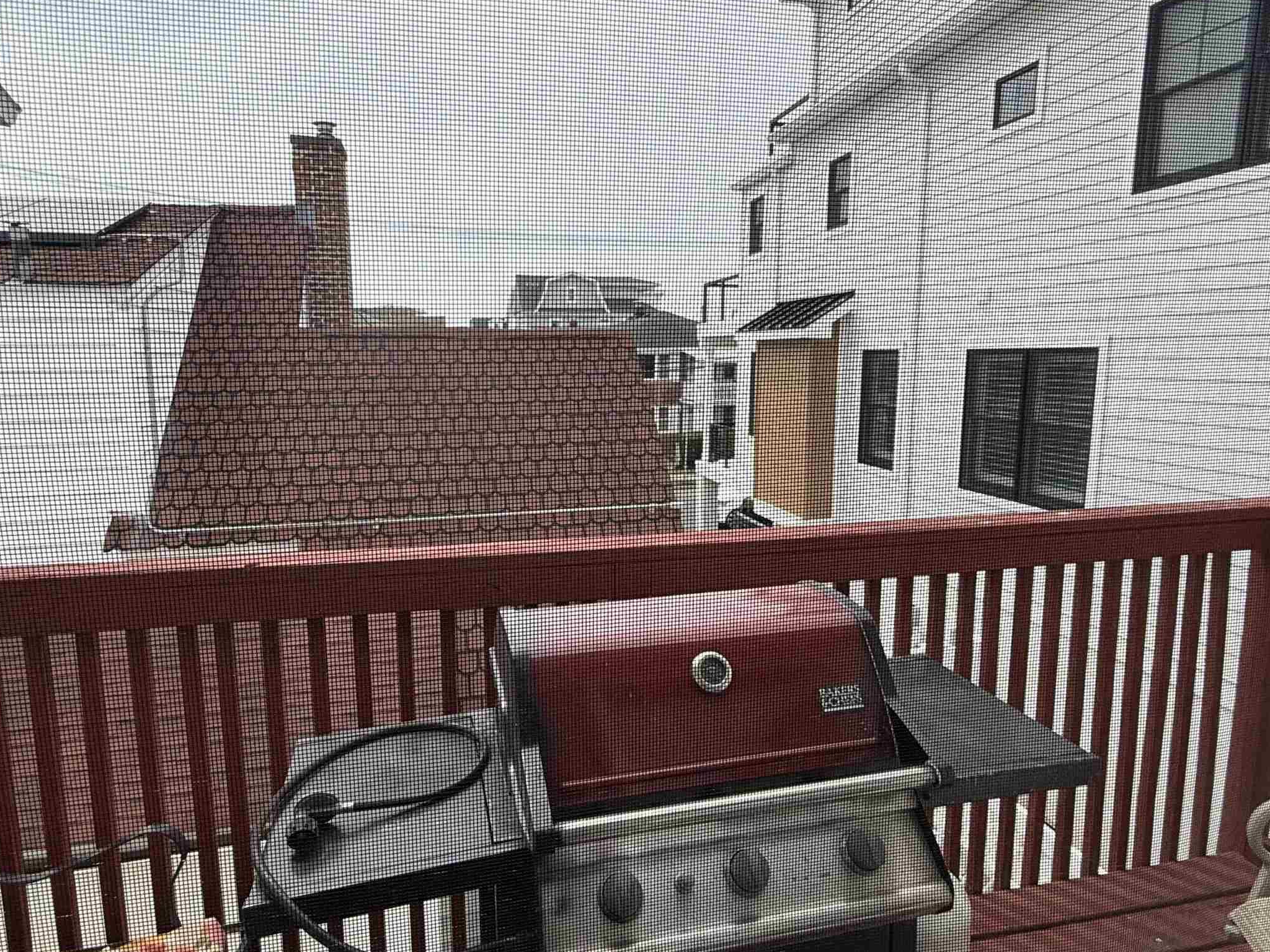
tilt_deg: -8.4
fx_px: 770
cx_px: 606
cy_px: 469
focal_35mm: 21
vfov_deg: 63.4
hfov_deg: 78.9
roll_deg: +0.3
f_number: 2.2
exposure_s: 1/1235
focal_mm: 2.22
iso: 50
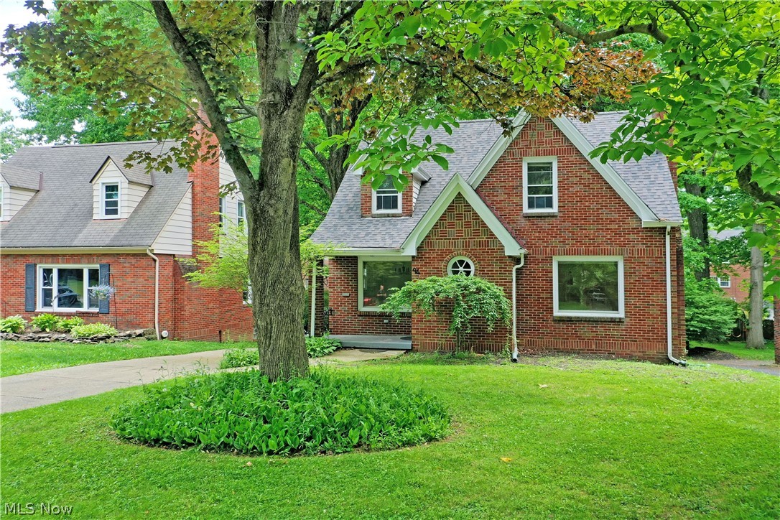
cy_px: 260
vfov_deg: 46.4
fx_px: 607
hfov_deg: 65.5
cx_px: 390
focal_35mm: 28
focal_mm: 10.26
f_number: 4.5
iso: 100
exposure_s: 1/120
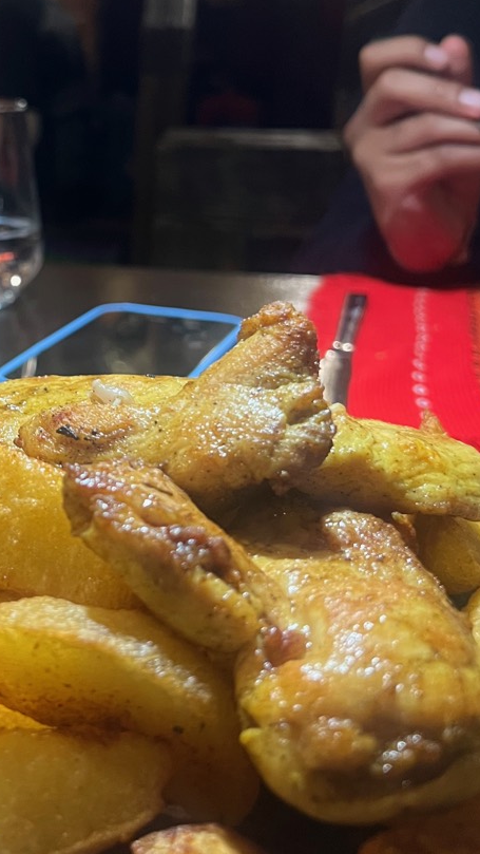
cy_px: 276
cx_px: 0
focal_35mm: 49
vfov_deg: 41.5
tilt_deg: -11.5
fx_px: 1109
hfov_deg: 23.4
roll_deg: -0.3
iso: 250
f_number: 1.5
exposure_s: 1/50
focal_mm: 5.7
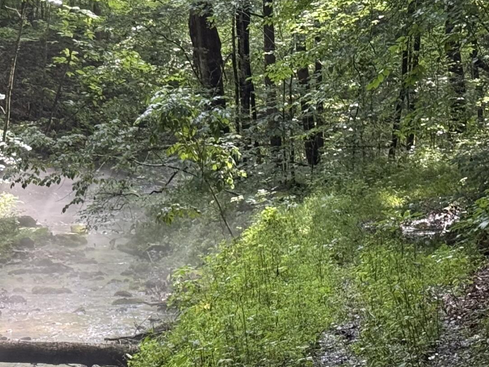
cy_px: 202
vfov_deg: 11.1
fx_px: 1879
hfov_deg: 14.5
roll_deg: +2.2
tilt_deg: -3.6
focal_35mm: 133
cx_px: -60
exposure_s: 1/99
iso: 100
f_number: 1.78
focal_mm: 6.76
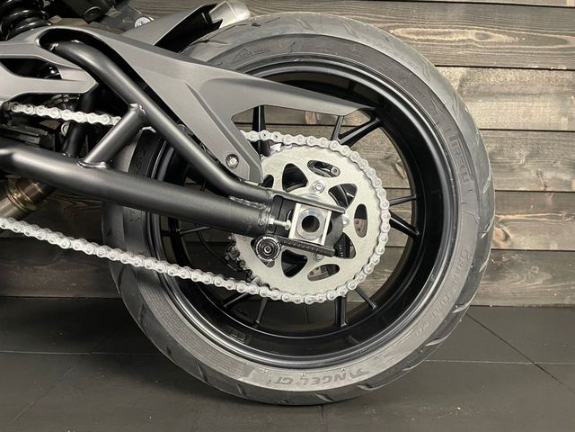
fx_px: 432
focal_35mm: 26
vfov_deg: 53.1
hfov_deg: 67.3
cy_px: 216
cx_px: 288
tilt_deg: -4.0
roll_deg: -1.0
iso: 400
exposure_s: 1/33
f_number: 1.6
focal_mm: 4.2
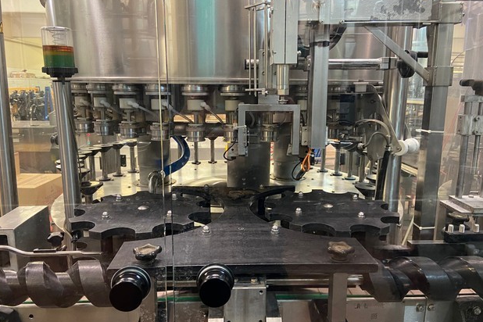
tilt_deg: -10.8
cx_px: 242
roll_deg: -0.6
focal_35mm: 28
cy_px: 157
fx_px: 376
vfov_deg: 46.4
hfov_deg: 65.5
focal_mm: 4.25
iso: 320
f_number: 1.8
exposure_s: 1/33
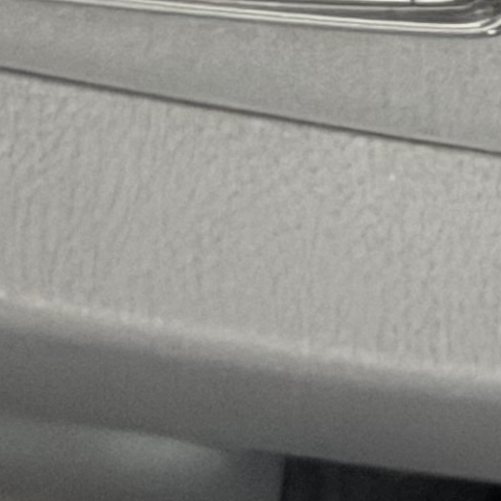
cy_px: -465
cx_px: 875
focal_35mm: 355
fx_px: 5813
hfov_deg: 4.9
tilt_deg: -46.2
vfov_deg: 4.9
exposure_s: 1/40
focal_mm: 6.76
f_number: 1.78
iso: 500
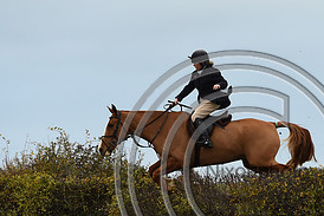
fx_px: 3809
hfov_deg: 4.9
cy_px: 156
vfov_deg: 3.3
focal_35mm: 423
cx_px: 223
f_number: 5
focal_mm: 200
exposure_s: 1/1000
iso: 1100
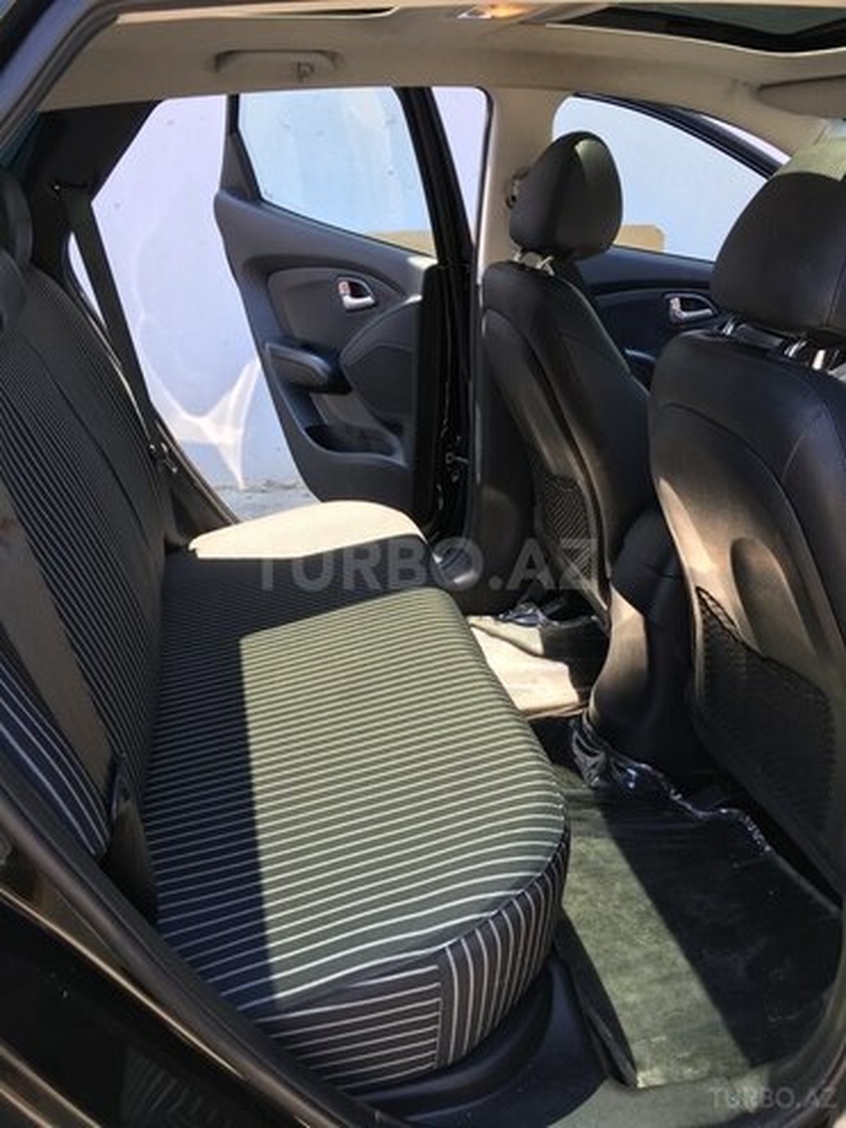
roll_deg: -1.5
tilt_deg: -23.7
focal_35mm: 29
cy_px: 564
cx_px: 423
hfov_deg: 48.2
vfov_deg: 61.7
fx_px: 945
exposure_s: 1/100
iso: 25
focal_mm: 4.15
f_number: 2.2
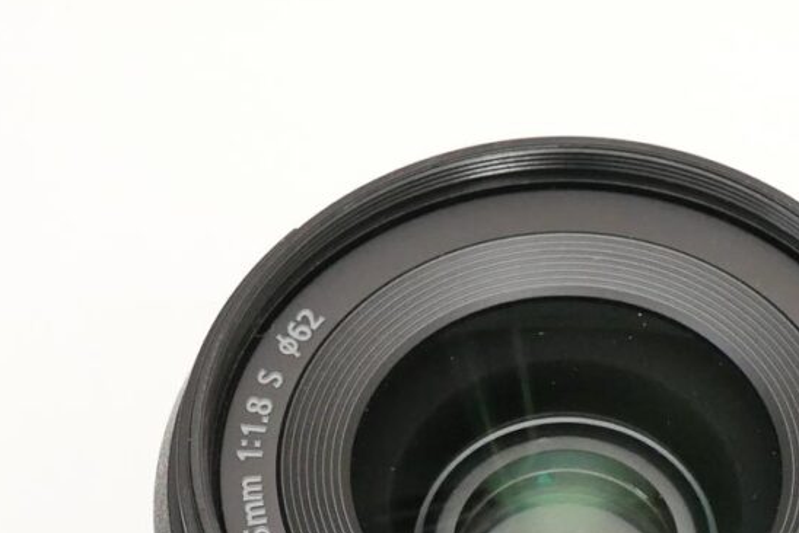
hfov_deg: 8.5
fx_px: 5351
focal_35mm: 241
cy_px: 481
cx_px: 591
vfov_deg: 5.7
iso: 800
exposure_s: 1/125
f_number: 5.6
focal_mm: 34
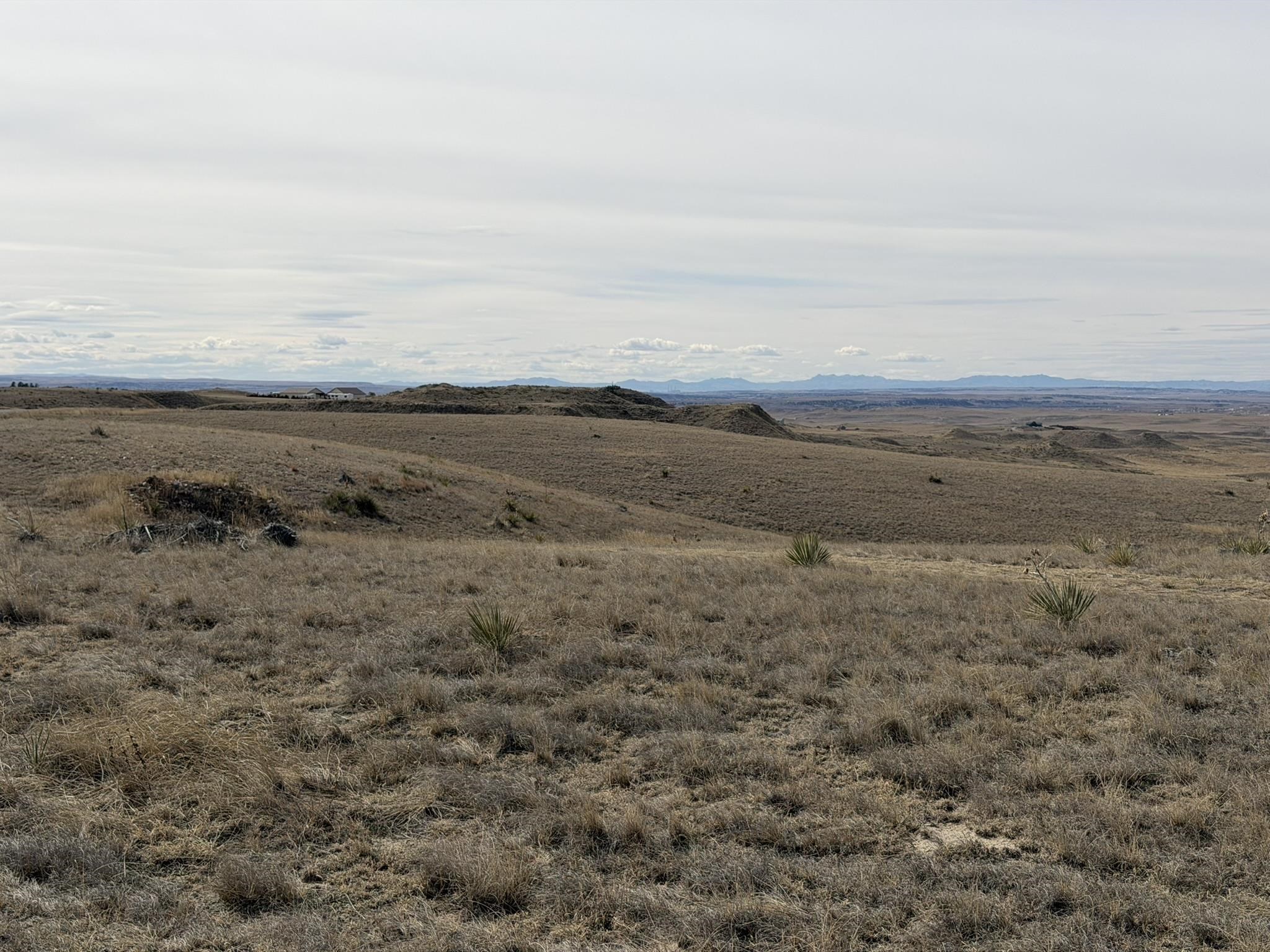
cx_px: 635
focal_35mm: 48
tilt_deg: -1.8
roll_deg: -0.9
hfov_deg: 39.7
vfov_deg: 30.3
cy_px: 476
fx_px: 1761
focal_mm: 6.76
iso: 64
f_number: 1.78
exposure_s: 1/9901
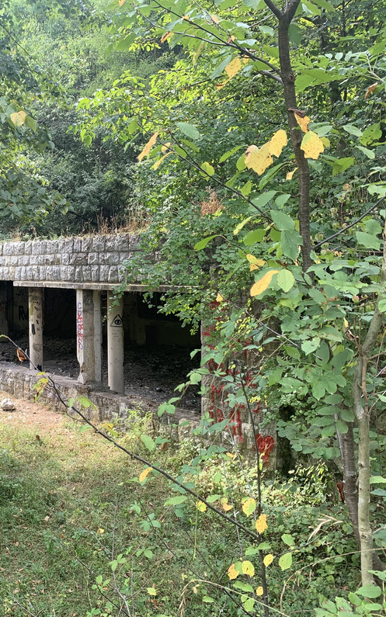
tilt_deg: -5.5
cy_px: 310
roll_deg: +1.2
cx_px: 27
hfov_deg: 32.4
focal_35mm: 37
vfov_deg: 52.7
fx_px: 623
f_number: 1.8
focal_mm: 4.25
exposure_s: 1/163
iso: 25
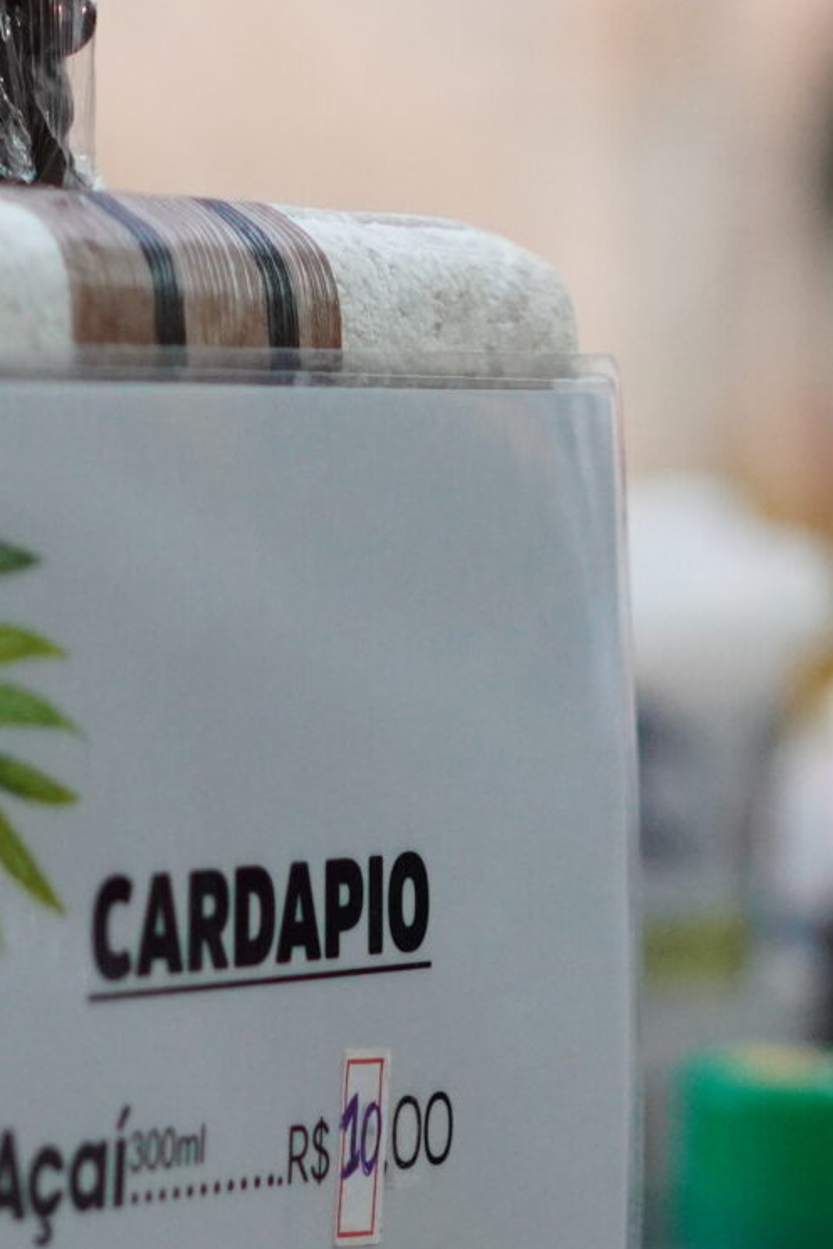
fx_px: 8954
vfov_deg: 7.9
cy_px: 1226
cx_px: 554
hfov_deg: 5.3
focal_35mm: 258
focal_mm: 50
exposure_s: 1/160
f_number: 2
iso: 1600
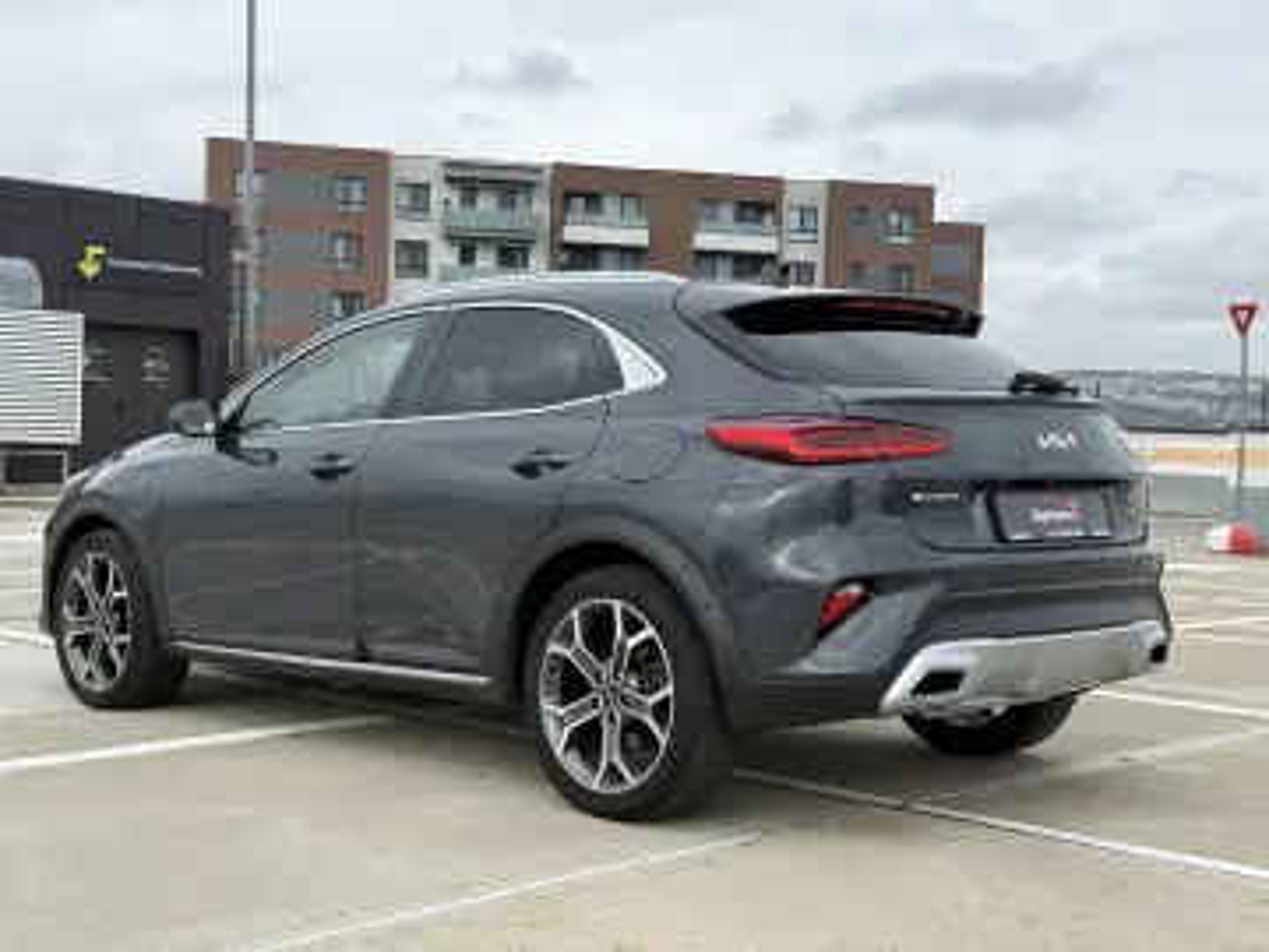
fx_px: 1760
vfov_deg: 30.3
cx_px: 634
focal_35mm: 48
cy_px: 476
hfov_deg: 39.7
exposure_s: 1/1608
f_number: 1.78
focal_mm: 6.76
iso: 100
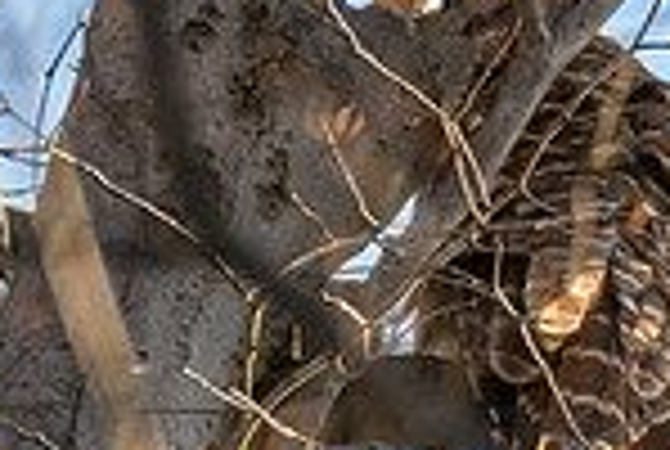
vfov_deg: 0.4
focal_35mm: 3492
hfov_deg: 0.6
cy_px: 304
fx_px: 65119
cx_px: 310
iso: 2800
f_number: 8
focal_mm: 600
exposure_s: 1/1000
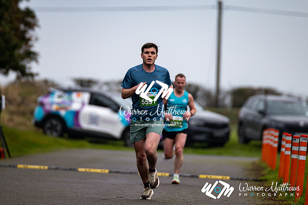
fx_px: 3848
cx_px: 154
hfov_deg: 4.6
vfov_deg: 3.1
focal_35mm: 450
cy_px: 102
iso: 250
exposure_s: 1/1600
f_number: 2.8
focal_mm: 300
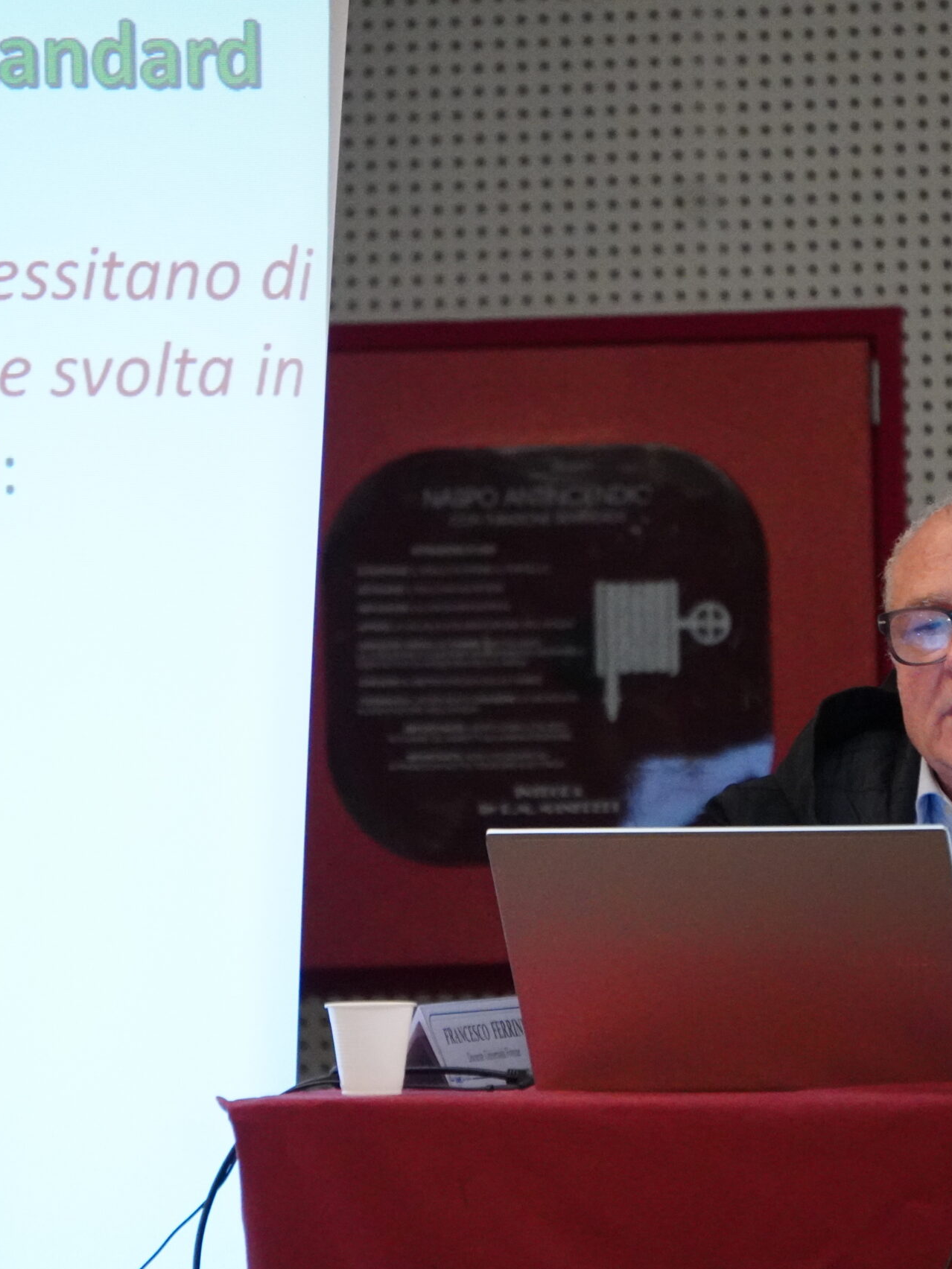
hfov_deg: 3.3
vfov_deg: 4.4
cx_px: 553
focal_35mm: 455
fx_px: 16684
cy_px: 635
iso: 6400
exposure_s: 1/80
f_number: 6.3
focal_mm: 210
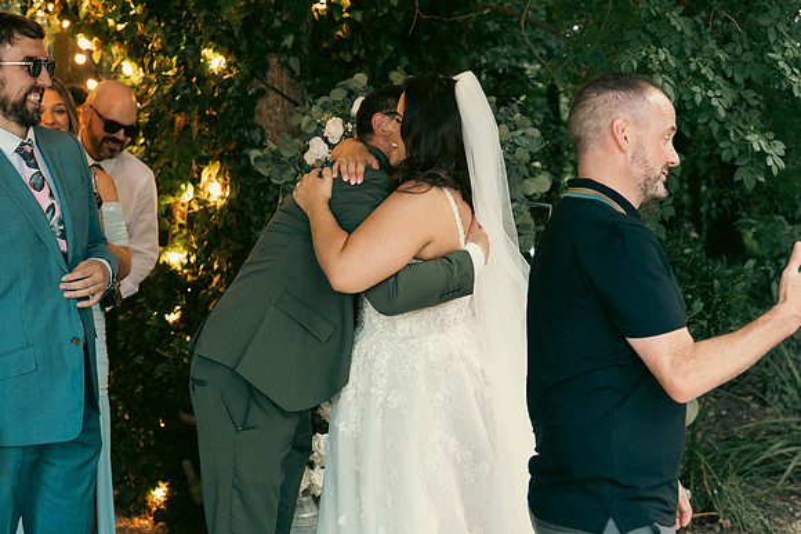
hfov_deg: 30.1
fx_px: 1491
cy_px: 267
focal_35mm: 67
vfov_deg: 20.3
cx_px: 400
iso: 800
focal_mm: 45
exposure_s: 1/200
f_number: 3.5
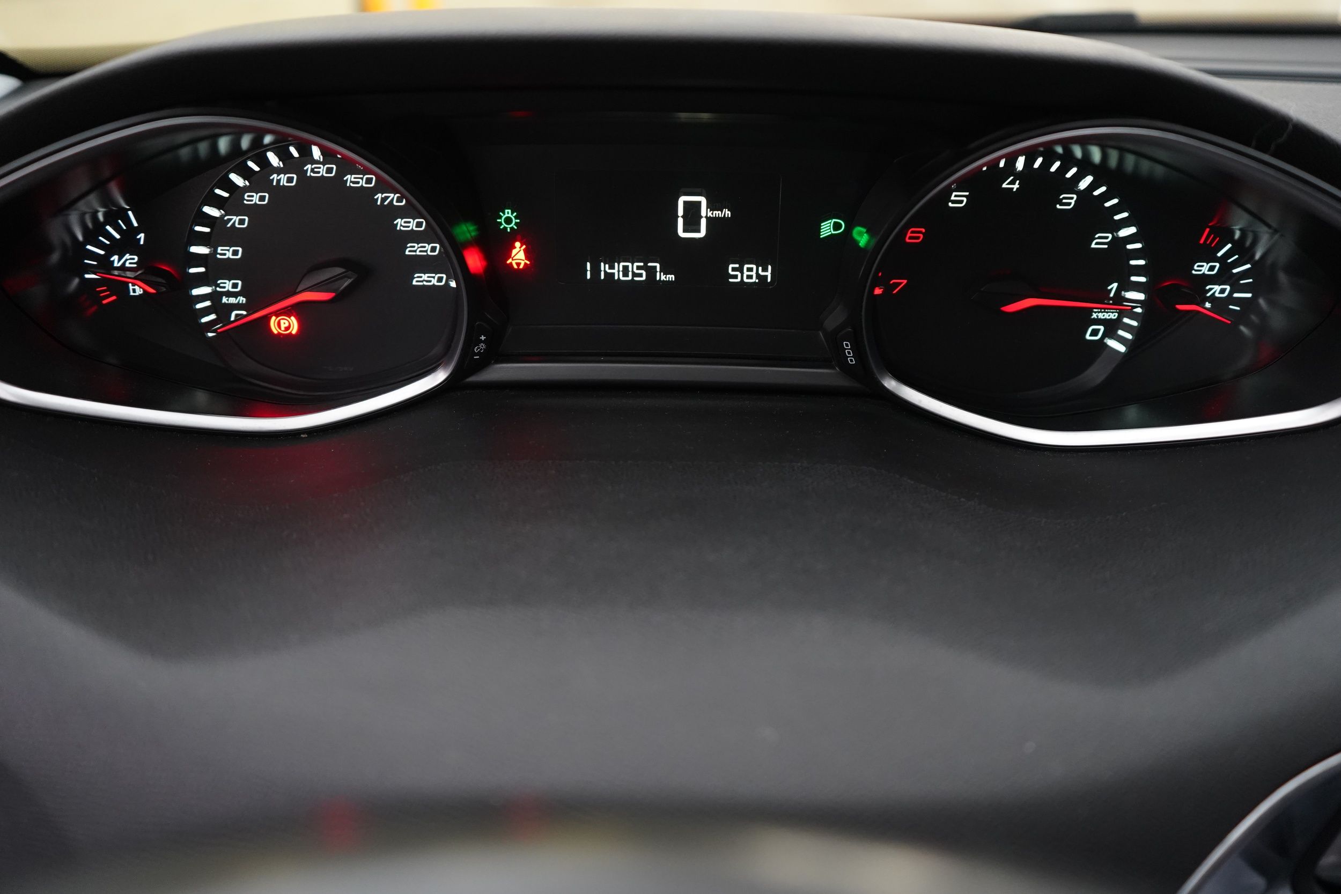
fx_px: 1155
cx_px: 670
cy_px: 447
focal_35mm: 31
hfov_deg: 60.3
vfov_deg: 42.3
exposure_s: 1/60
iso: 3200
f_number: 4
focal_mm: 31
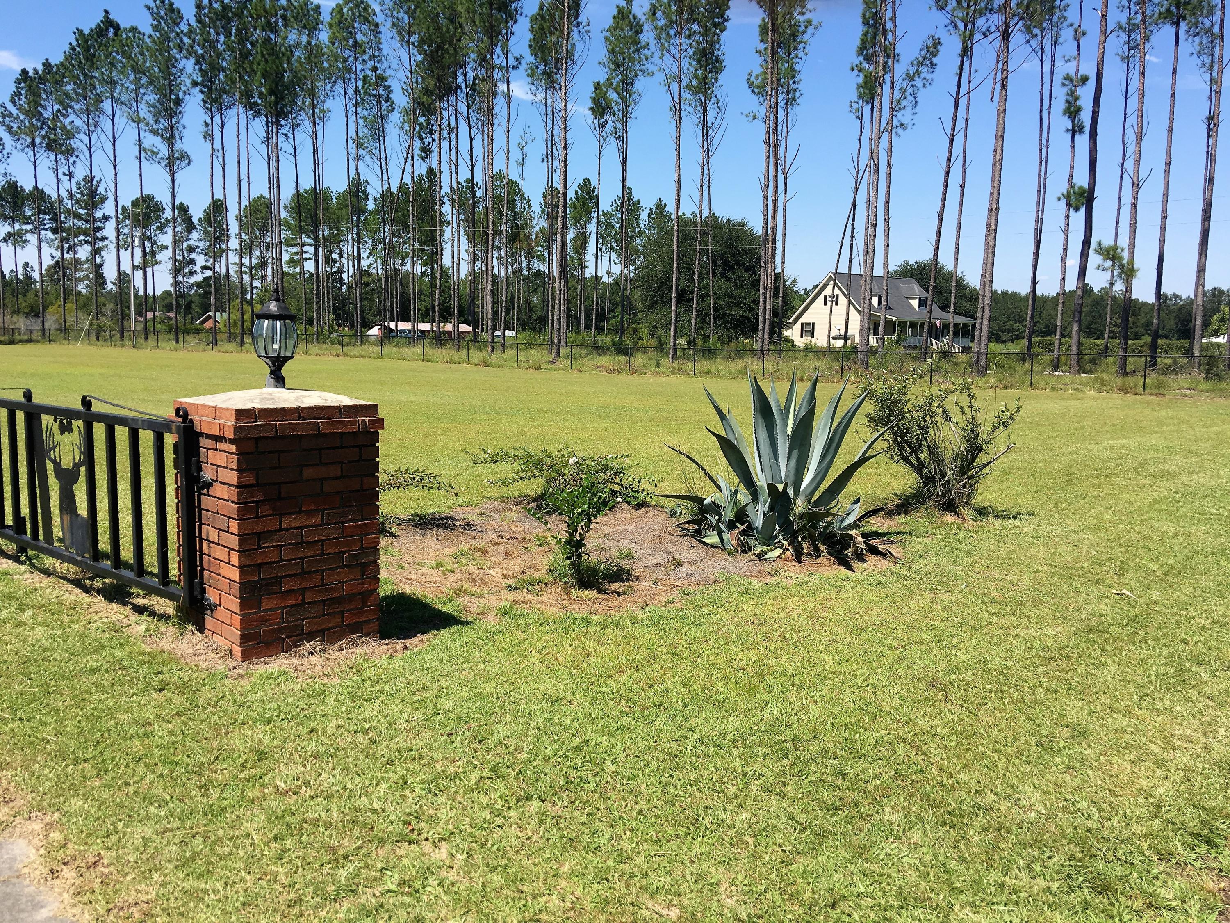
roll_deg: -0.9
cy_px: 462
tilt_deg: -5.9
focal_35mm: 29
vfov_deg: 48.2
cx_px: 615
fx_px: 1030
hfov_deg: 61.7
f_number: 2.2
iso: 25
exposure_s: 1/1451
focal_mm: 4.15
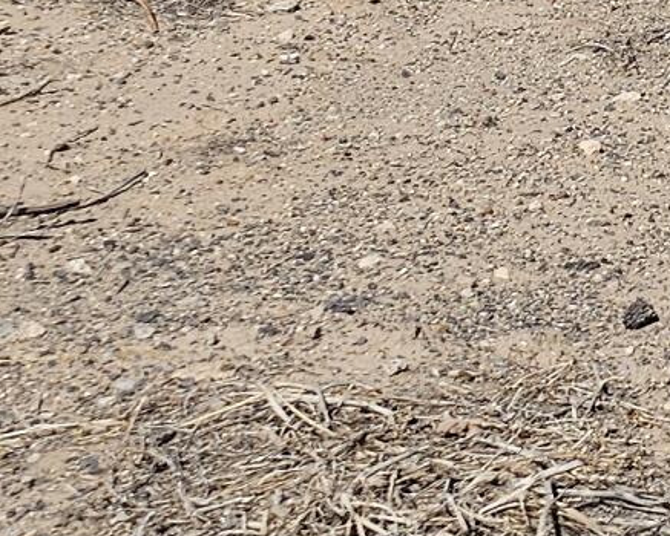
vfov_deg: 9.7
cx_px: 779
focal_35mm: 154
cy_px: -348
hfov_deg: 12.3
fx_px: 3055
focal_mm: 6.3
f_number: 1.7
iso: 10
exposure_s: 1/1567
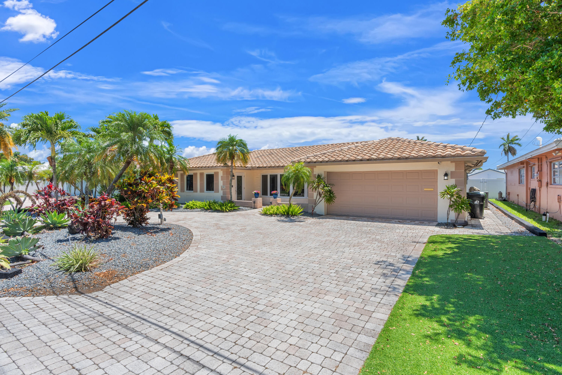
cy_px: 188
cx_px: 281
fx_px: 281
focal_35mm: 18
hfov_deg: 90.0
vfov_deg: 67.4
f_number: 11
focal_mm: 18
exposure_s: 1/320
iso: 500
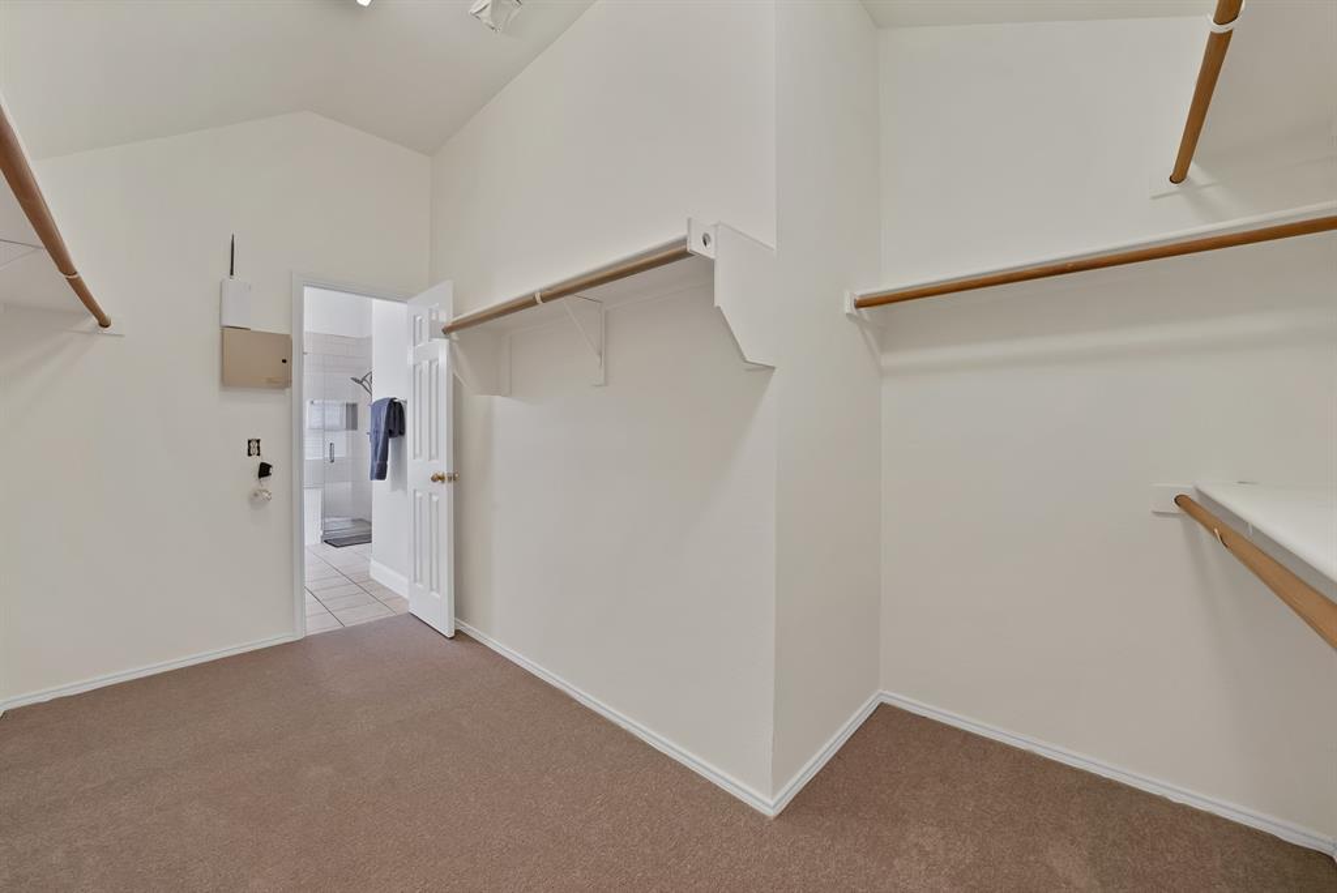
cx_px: 668
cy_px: 446
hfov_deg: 112.6
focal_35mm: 12
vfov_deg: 90.1
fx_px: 446
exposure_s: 1/2
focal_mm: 12
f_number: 9
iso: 640
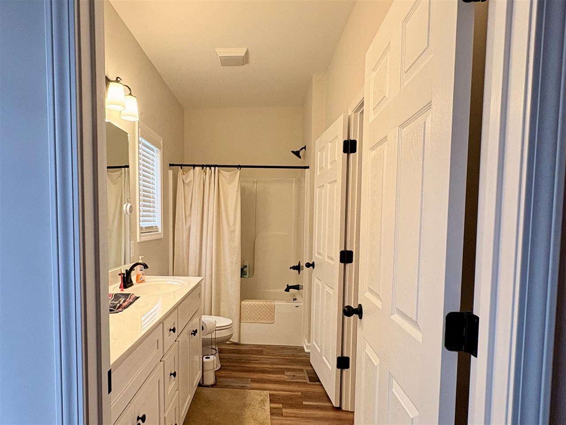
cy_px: 212
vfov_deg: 85.7
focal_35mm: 14
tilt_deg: -3.3
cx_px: 283
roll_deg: -0.2
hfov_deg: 102.0
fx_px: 229
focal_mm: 2.22
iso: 160
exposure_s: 1/120
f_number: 2.2
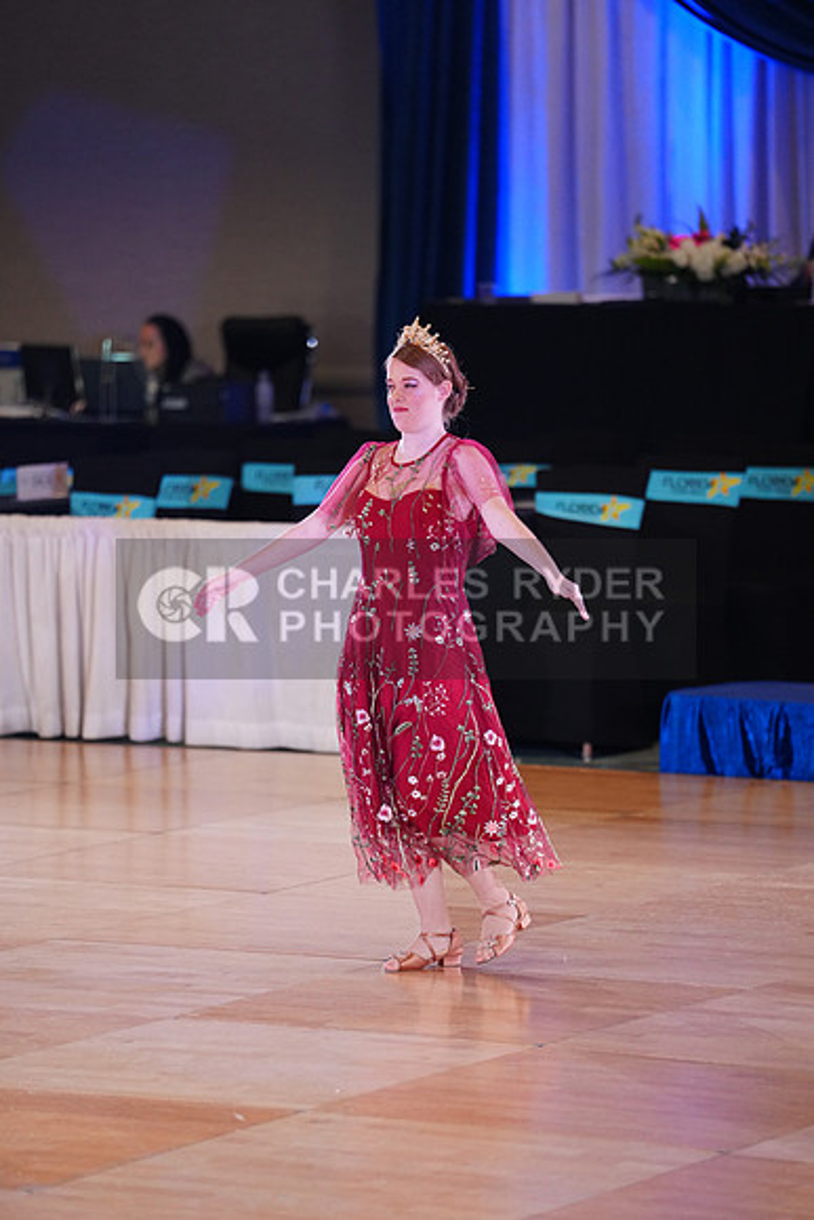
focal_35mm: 180
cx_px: 407
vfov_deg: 11.4
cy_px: 610
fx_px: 6101
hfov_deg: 7.6
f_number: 2.8
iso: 2500
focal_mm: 180
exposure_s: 1/500
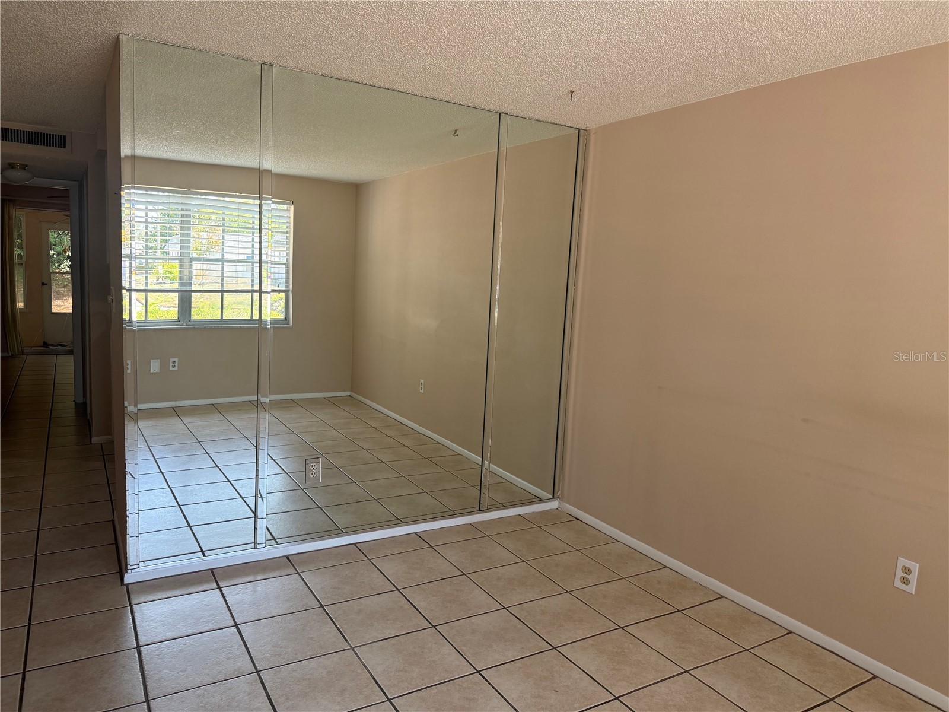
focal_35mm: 24
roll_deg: -2.1
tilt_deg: -7.3
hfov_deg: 71.6
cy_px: 356
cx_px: 474
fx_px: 658
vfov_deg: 56.8
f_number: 1.78
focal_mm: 6.76
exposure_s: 1/228
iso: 160
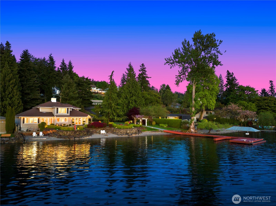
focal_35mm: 24
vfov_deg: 56.7
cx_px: 138
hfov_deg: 71.6
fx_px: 191
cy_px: 103
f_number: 2.8
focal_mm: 12.29
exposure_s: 1/15
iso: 400
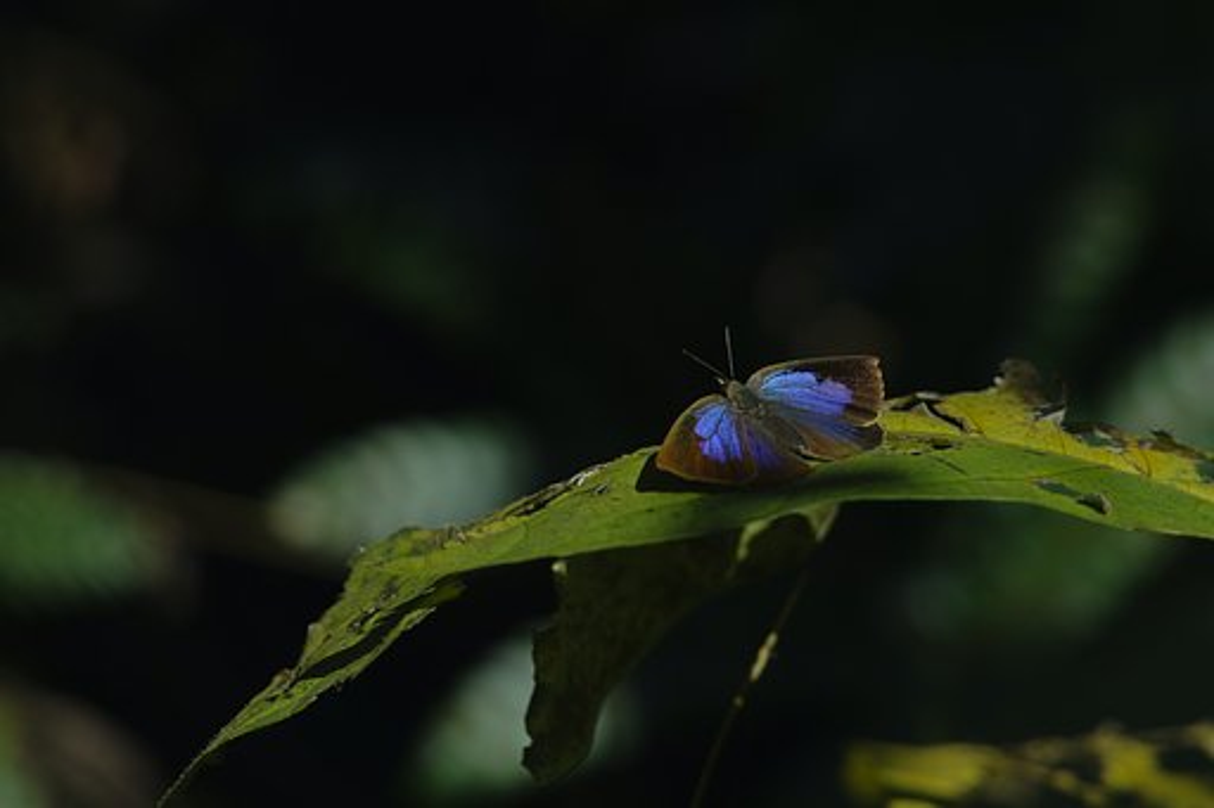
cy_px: 404
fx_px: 10618
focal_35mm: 315
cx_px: 607
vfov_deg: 4.4
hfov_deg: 6.5
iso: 200
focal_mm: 210
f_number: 6.3
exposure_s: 1/320
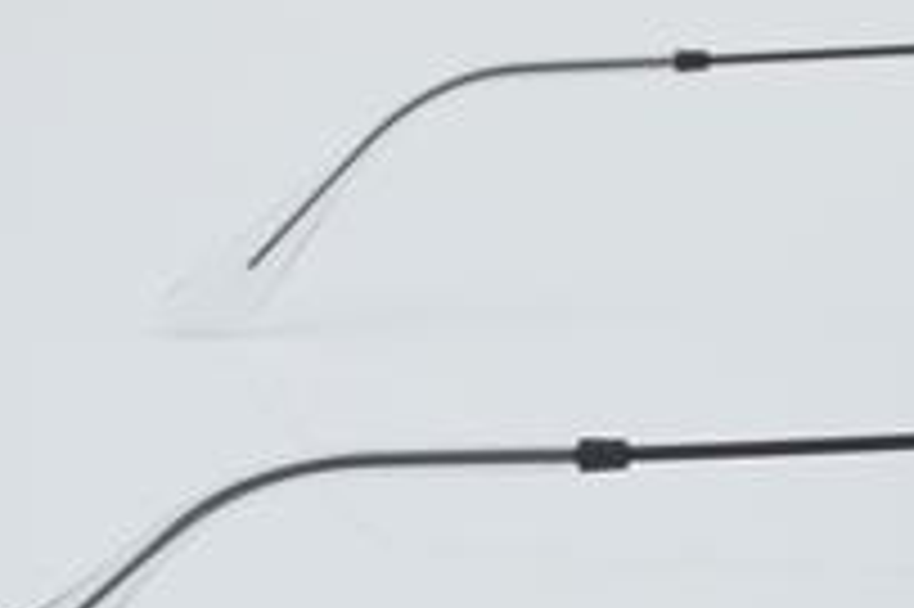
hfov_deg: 13.8
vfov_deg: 9.3
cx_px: 752
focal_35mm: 148
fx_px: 3754
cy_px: 365
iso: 100
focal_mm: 50
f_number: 32
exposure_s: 1/4
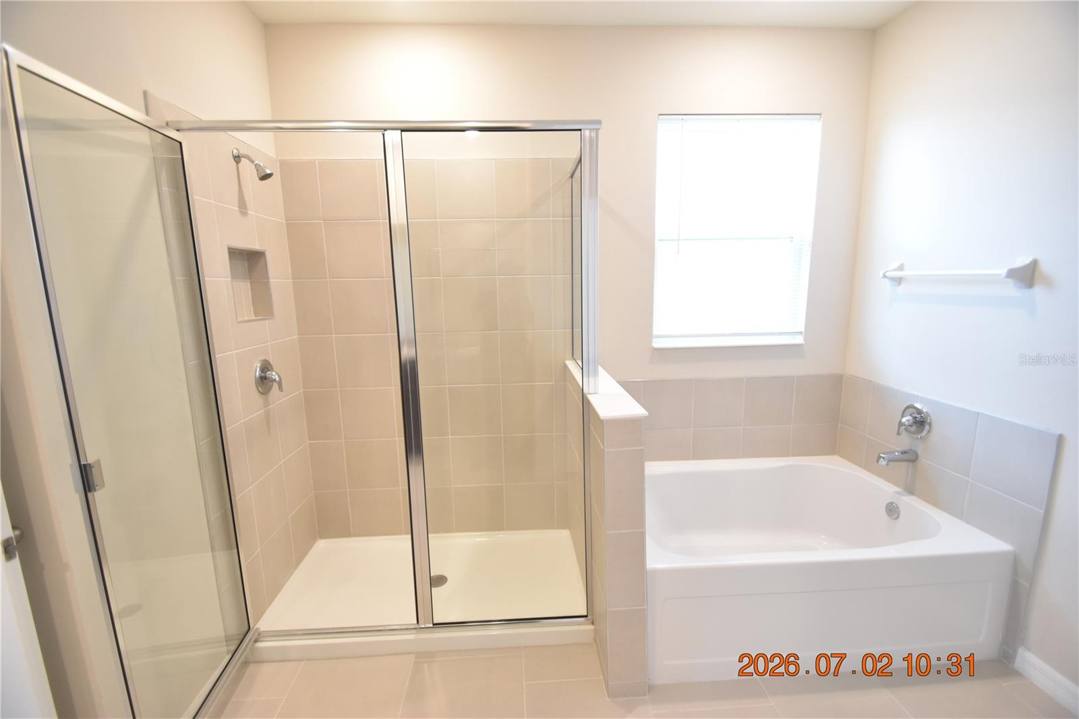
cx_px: 540
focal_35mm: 15
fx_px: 449
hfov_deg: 100.4
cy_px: 360
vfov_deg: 77.3
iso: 800
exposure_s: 1/45
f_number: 3.5
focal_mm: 10
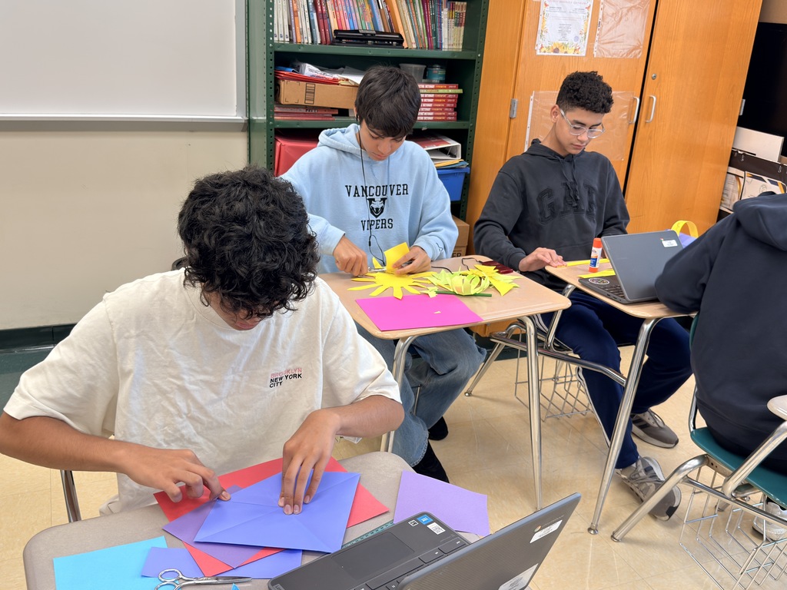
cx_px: 394
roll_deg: -3.7
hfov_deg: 52.6
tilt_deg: -20.3
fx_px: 796
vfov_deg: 40.7
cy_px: 295
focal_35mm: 35
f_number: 1.78
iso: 100
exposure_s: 1/60
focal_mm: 6.76
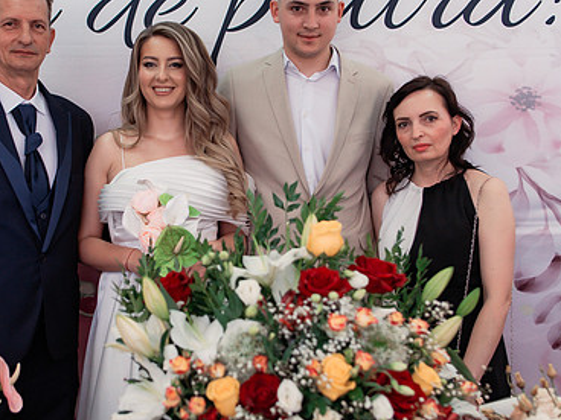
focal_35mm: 53
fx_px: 859
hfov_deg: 36.0
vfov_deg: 27.5
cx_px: 209
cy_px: 208
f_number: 2.8
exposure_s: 1/250
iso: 800
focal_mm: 35
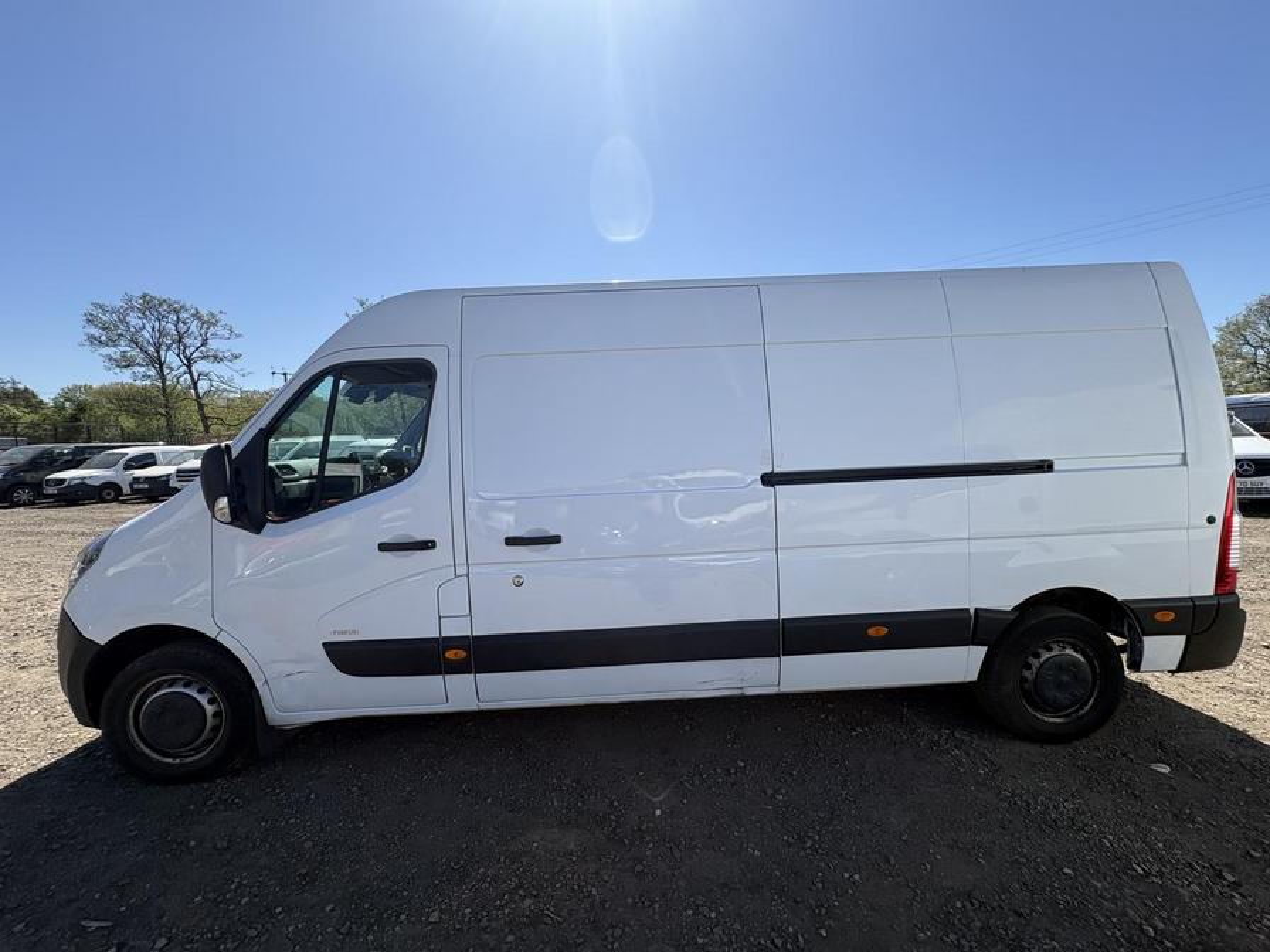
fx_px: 514
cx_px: 635
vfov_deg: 85.7
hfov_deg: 102.1
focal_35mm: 14
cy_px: 476
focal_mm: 2.22
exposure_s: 1/1567
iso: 50
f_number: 2.2
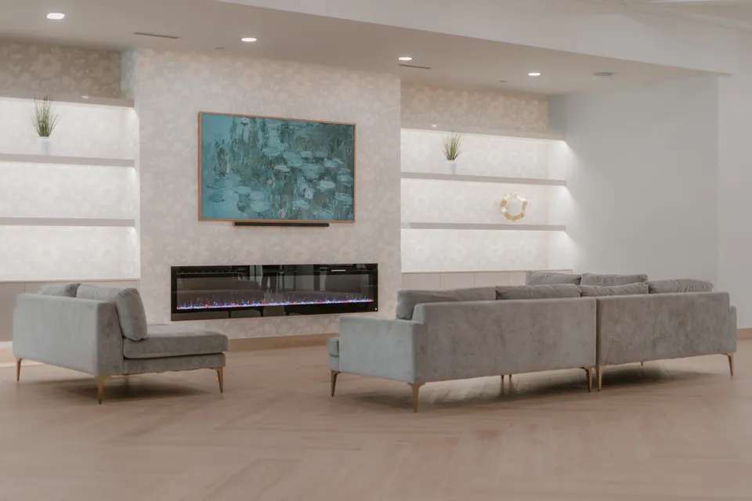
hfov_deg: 39.6
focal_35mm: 50
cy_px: 250
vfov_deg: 27.0
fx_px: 1044
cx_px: 376
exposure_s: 1/125
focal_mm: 50
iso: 160
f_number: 1.8
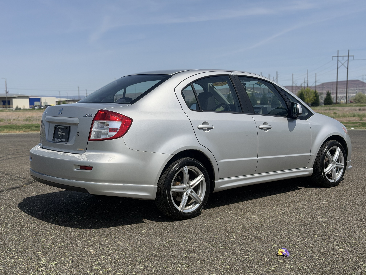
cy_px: 138
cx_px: 183
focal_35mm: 48
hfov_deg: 39.7
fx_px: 508
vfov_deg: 30.3
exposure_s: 1/9901
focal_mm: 6.76
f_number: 1.78
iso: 80
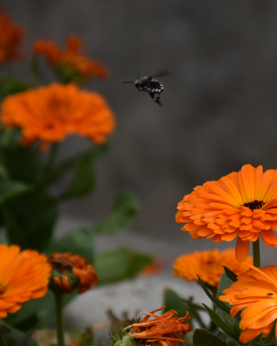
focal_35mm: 297
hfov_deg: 5.2
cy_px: 173
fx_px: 3044
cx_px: 259
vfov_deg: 6.5
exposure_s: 1/400
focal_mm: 140
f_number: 8
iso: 200
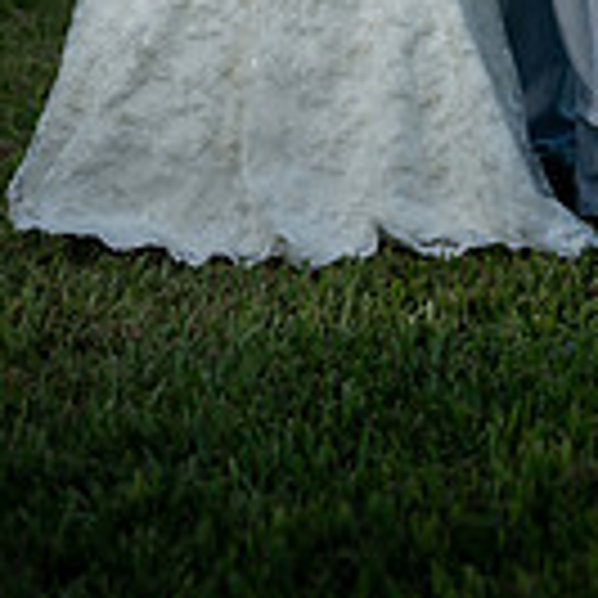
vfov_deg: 11.2
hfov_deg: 11.9
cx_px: 409
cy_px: -409
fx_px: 2873
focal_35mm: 147
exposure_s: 1/4000
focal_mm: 51
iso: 250
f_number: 2.2
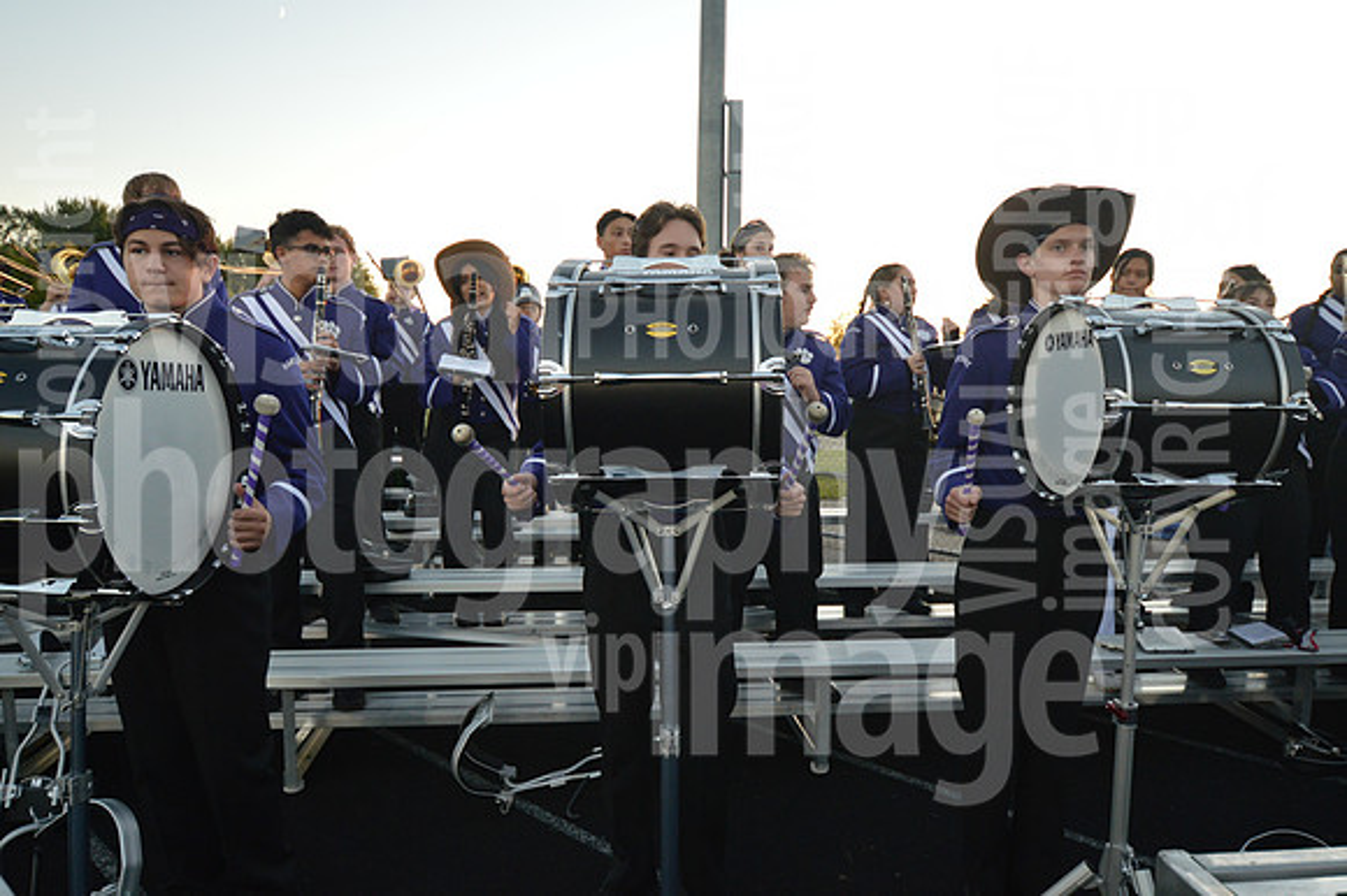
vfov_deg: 36.8
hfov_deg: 53.2
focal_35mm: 36
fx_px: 1346
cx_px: 674
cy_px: 448
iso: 800
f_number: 4.5
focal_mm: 24
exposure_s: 1/200
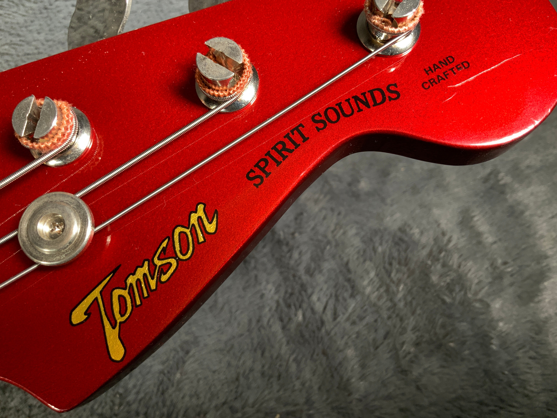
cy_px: 209
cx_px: 278
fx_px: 467
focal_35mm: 29
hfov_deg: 61.7
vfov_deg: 48.2
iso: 64
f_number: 1.8
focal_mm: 3
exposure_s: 1/62
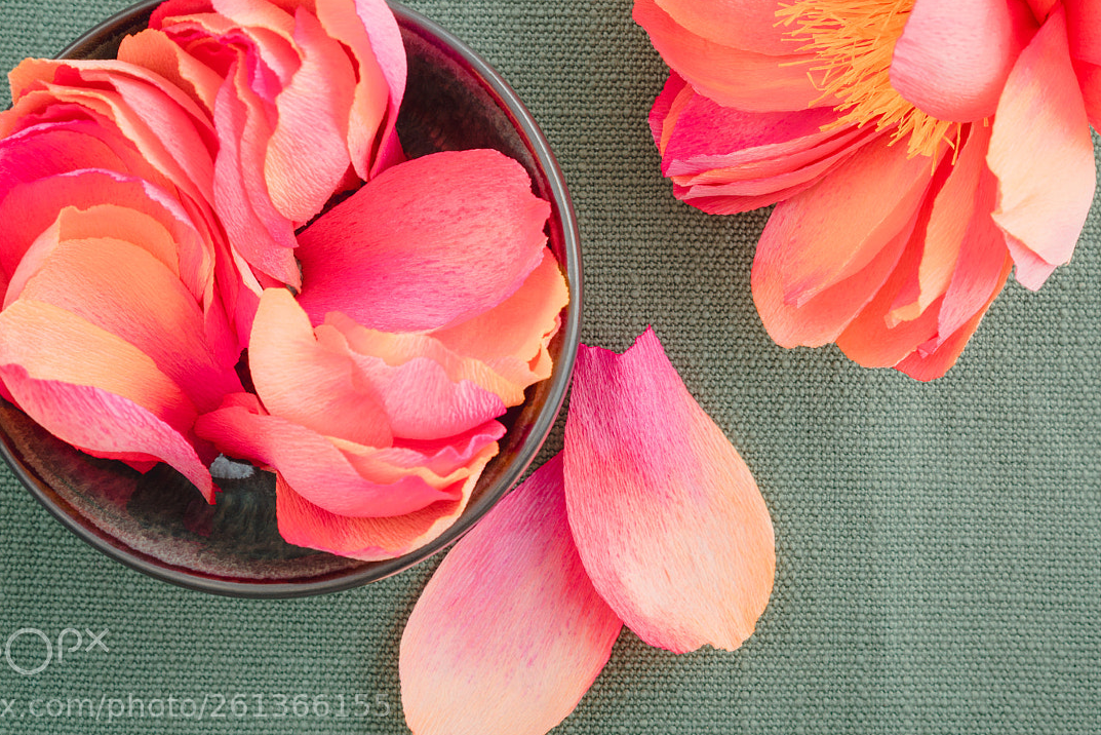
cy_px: 239
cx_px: 675
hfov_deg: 24.7
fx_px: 2508
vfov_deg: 16.6
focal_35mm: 82
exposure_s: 1/100
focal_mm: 55
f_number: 8
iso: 100
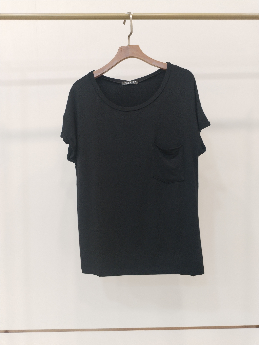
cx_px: 130
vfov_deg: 61.7
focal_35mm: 29
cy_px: 172
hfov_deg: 48.2
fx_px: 289
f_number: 1.8
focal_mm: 4.75
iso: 381
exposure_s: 1/40
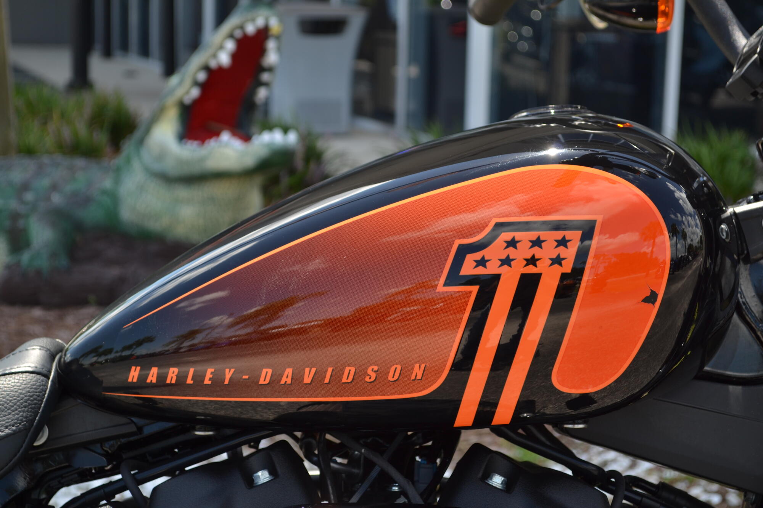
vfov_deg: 18.9
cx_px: 382
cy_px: 254
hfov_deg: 28.1
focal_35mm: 72
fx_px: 1526
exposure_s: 1/160
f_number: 6.3
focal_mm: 48
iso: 100
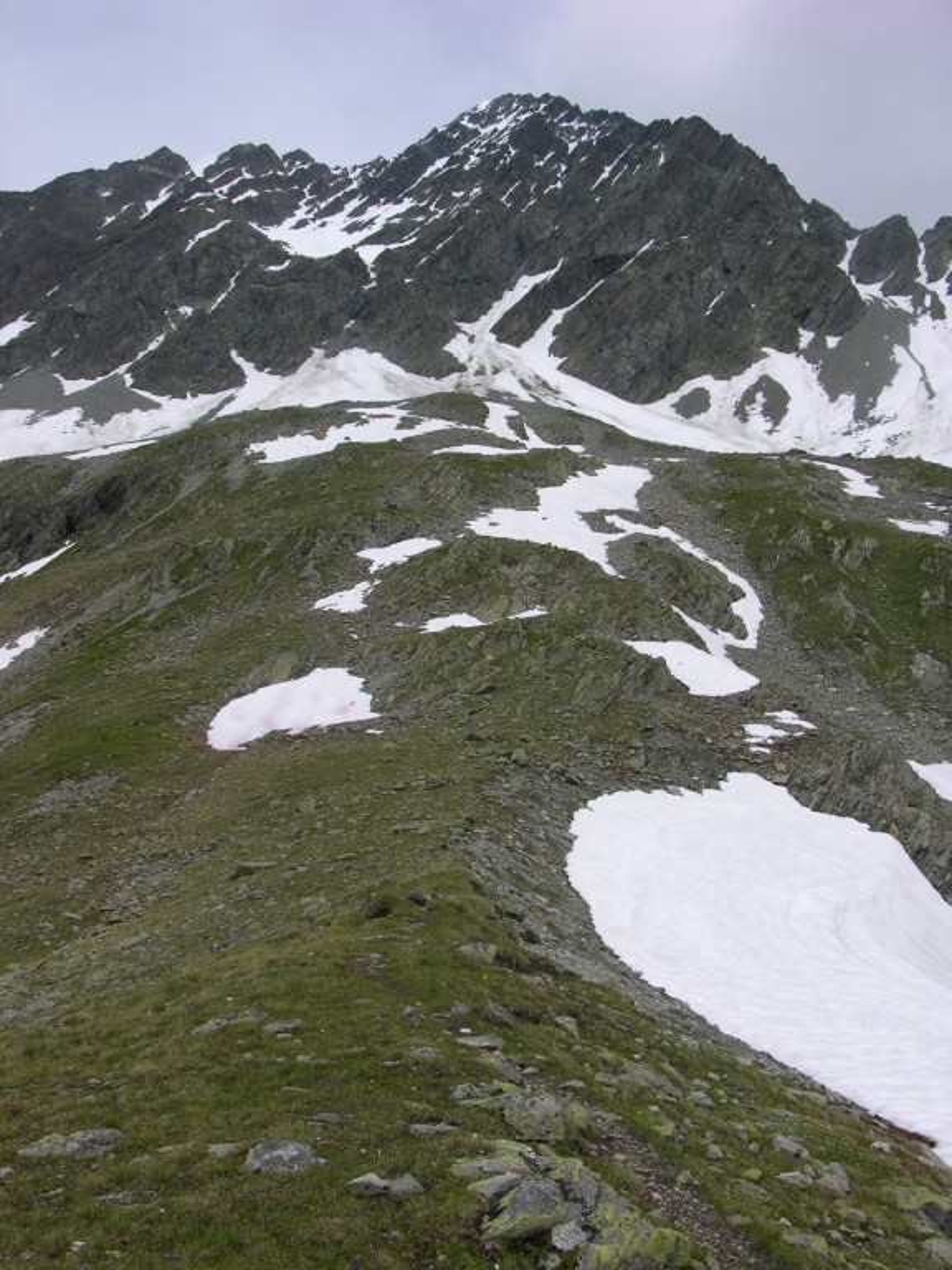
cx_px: 476
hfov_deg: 40.7
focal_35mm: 35
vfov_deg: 52.6
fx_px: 1283
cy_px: 635
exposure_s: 1/300
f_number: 7.1
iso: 50
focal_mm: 8.9
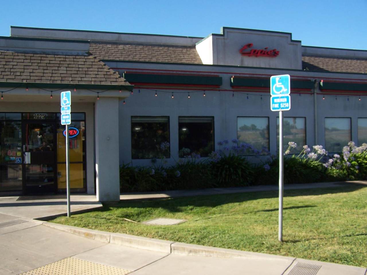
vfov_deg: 37.7
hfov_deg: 49.0
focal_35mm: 38
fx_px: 403
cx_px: 184
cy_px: 138
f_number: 4
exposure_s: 1/350
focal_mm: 6.3
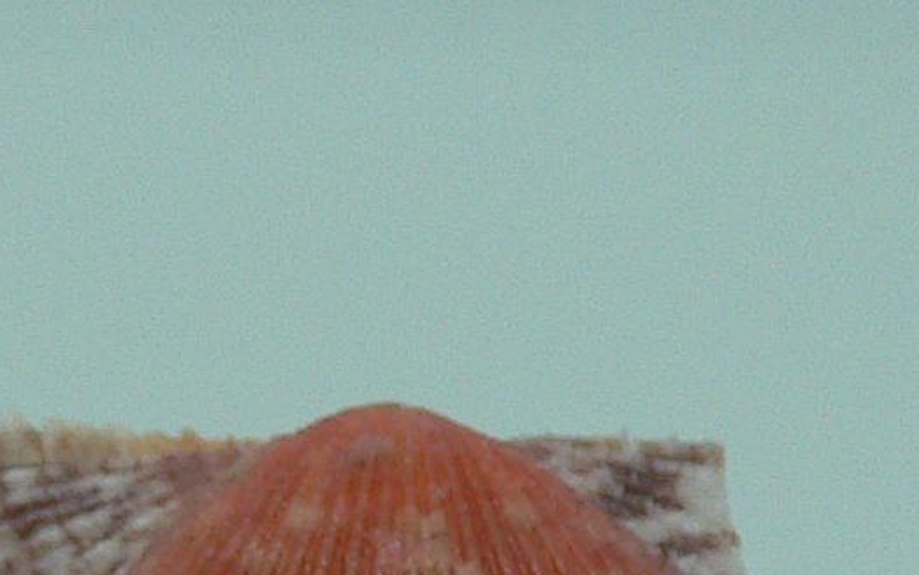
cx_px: 392
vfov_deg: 8.6
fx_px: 3582
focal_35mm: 143
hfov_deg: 14.6
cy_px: 1196
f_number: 2.8
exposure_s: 1/60
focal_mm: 4.6
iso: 100
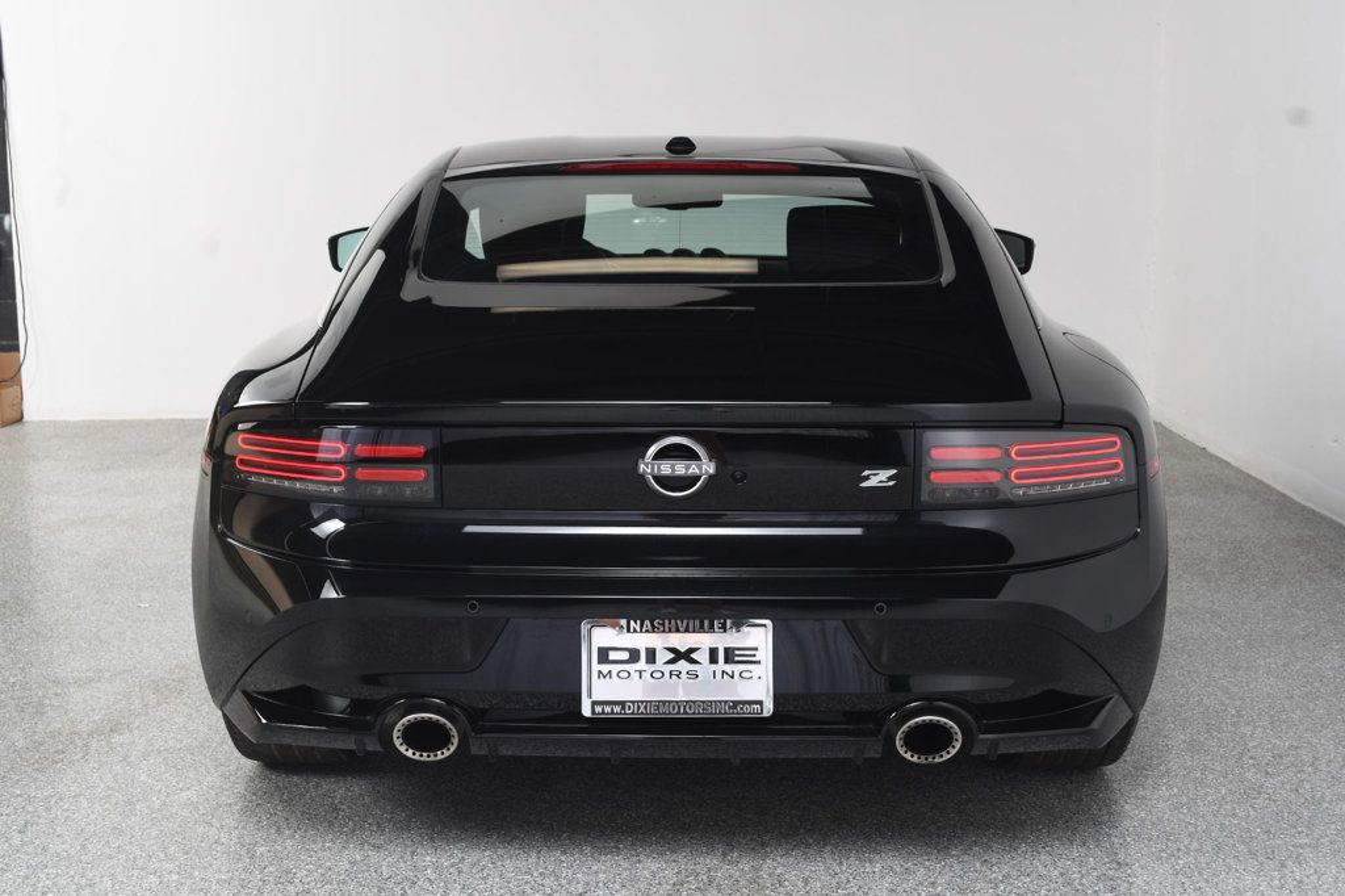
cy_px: 448
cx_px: 672
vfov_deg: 29.8
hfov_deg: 43.6
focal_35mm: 45
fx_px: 1681
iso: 100
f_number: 7.1
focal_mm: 30
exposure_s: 1/160
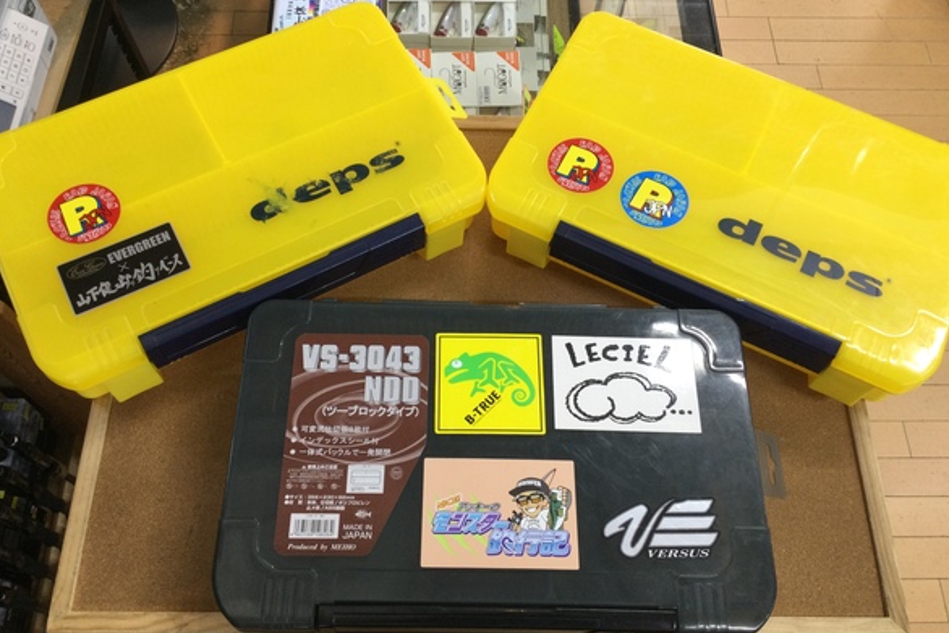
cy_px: 312
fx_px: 870
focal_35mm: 33
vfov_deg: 40.0
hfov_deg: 57.2
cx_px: 466
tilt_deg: -64.6
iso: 50
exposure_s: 1/30
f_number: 2.4
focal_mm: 3.3
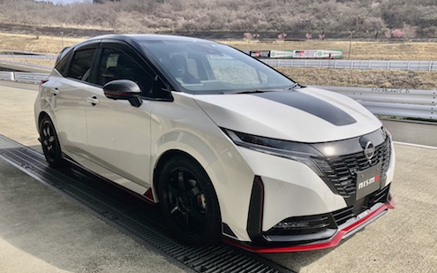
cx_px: 219
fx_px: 357
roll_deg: -1.0
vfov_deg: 41.8
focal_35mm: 30
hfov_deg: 62.9
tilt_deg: -11.2
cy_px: 143
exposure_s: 1/1143
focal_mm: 4
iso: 20
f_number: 1.8
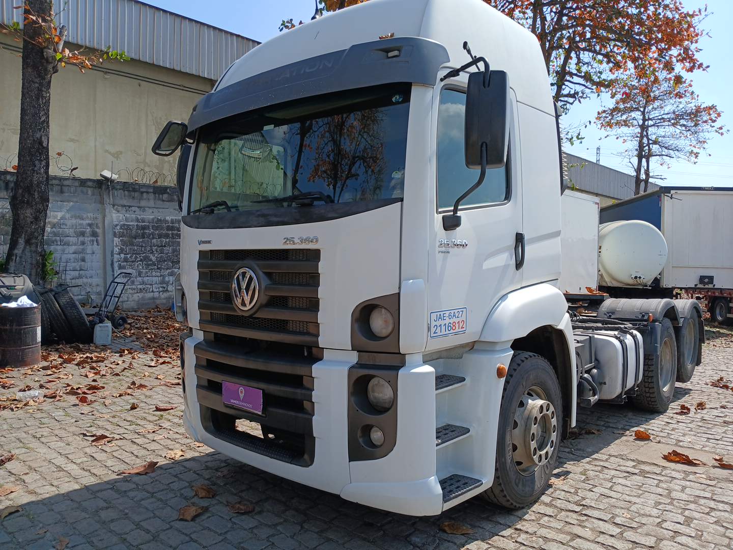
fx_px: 551
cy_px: 275
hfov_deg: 67.3
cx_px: 366
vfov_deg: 53.1
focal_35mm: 26
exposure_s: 1/503
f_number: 1.8
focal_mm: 3.98
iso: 20
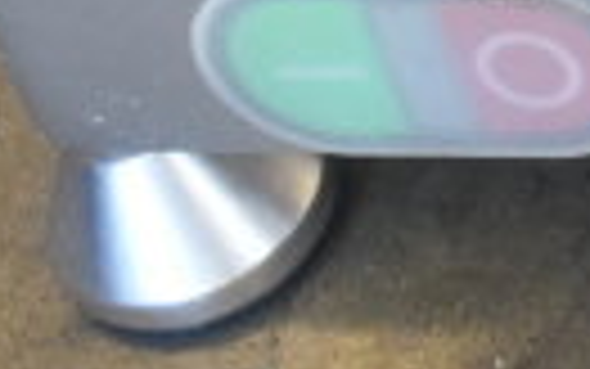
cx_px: 1239
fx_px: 2059
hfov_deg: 13.5
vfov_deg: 10.2
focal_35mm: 128
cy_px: -7
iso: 900
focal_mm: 18
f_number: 3.5
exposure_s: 1/30
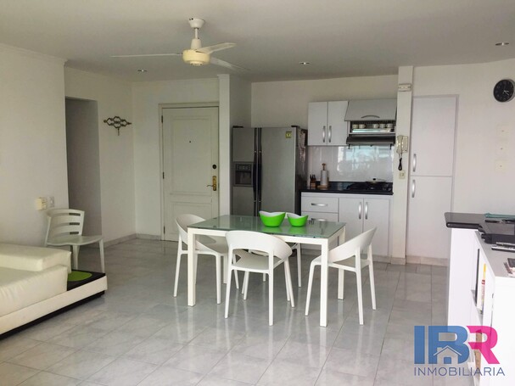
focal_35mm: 29
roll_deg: -1.9
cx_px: 258
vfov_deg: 48.2
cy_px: 193
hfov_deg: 61.7
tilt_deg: -4.2
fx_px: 431
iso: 40
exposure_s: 1/60
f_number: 2.2
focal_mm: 4.15
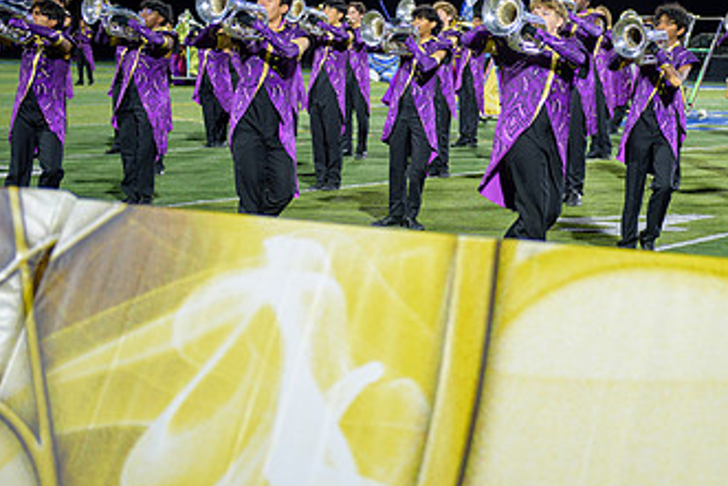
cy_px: 148
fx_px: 1780
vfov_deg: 15.5
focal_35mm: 88
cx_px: 548
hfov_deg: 22.9
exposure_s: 1/400
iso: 1000
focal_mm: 48
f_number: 2.8
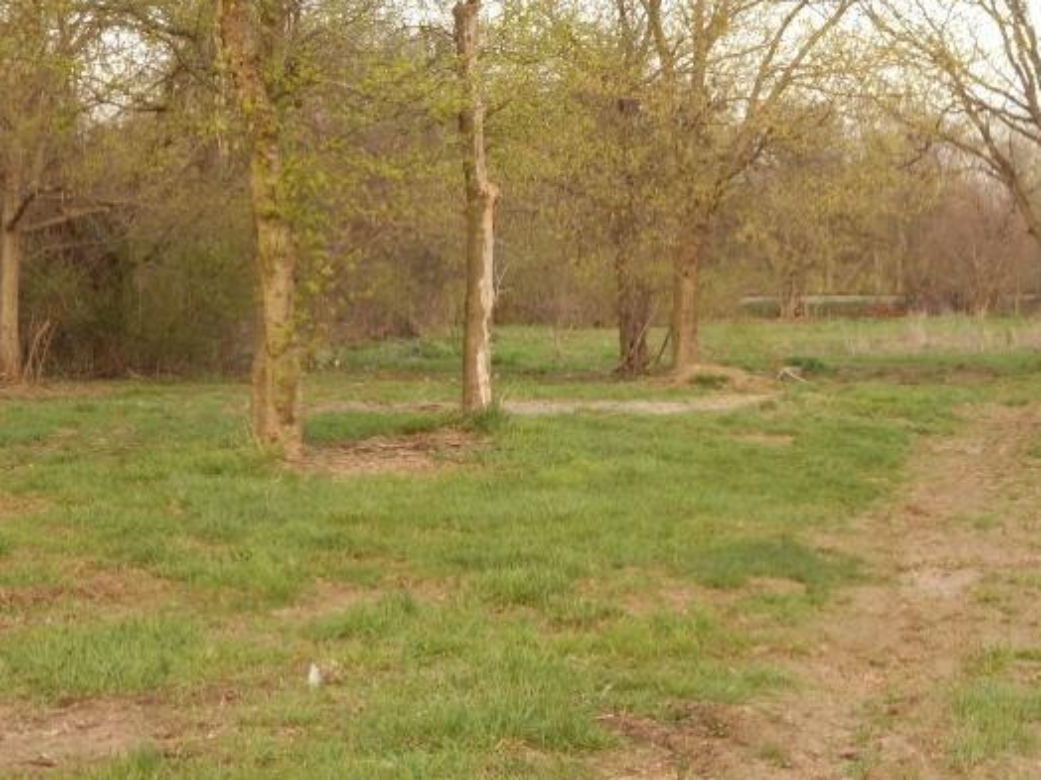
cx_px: 538
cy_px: 451
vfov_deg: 14.1
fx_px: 3158
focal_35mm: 105
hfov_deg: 18.7
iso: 180
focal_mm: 15.4
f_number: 6.3
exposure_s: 1/60
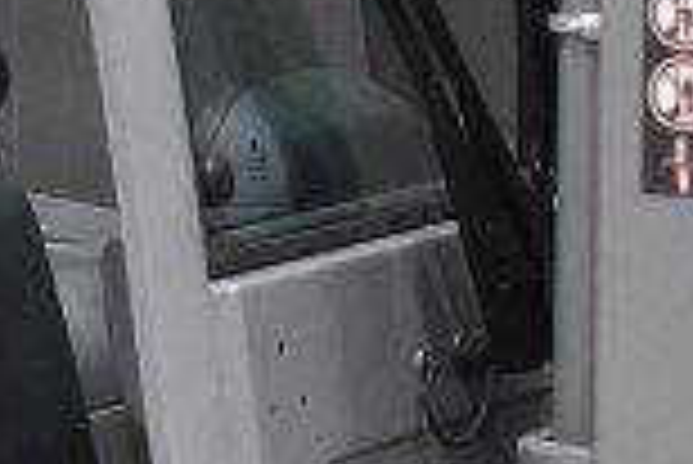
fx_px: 5838
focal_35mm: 303
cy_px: 72
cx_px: 202
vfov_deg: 4.5
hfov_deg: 6.8
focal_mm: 26
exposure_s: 1/30
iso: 1600
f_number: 5.6
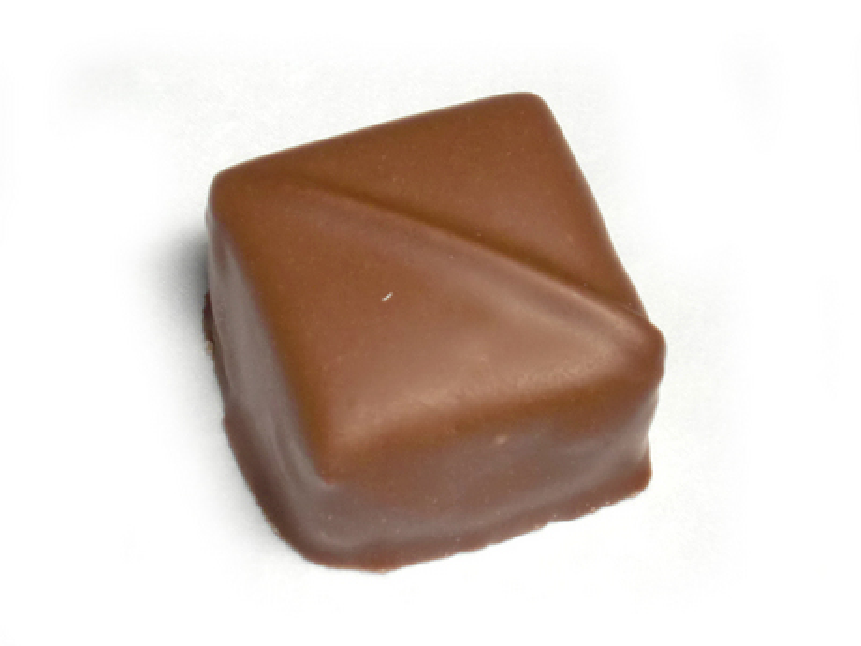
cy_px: 323
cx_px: 430
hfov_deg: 34.3
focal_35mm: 56
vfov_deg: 26.1
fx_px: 1393
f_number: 3.7
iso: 100
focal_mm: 9.3
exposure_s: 1/60
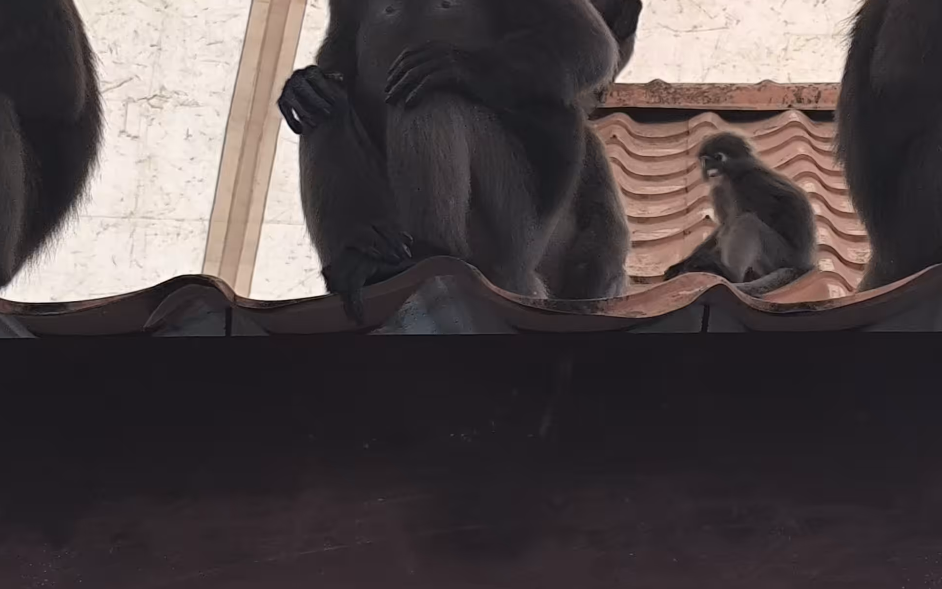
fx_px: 3337
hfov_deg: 16.0
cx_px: 757
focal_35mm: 130
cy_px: -15
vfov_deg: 10.0
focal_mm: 6.14
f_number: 1.65
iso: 400
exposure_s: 1/100
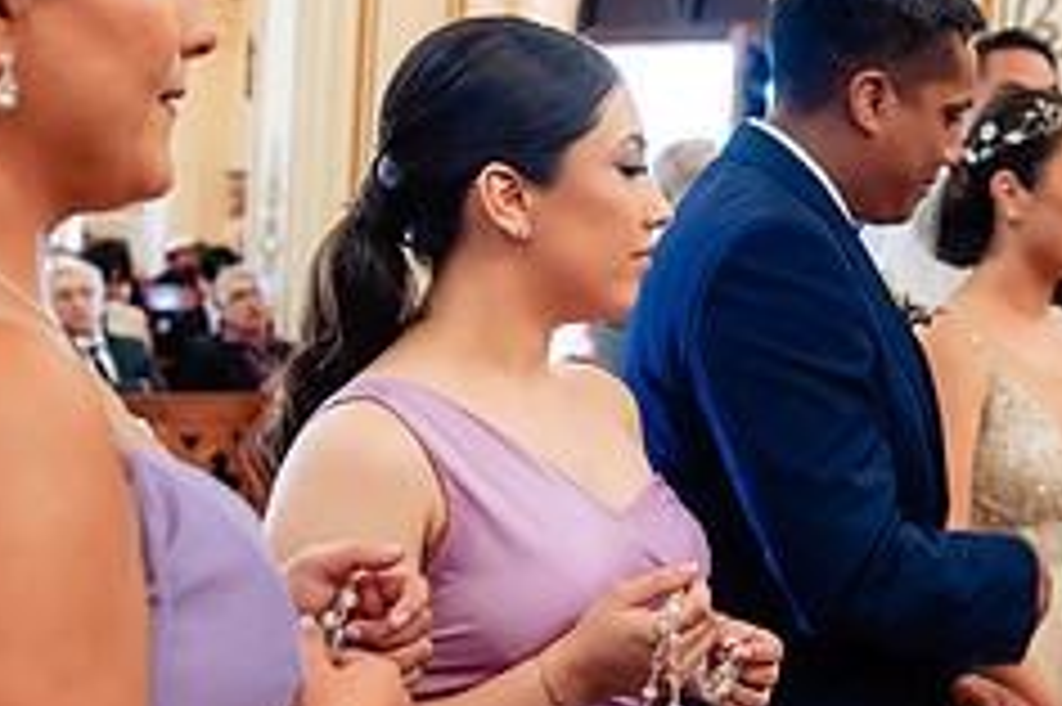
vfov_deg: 23.0
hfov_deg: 33.3
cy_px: 313
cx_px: 801
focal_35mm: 59
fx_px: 1739
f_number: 2.8
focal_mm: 24
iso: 1250
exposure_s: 1/100
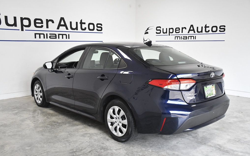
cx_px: 126
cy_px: 79
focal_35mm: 35
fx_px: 238
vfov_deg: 36.3
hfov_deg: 55.3
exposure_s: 1/1250
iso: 2500
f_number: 3.8
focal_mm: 23
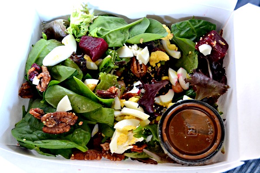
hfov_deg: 45.0
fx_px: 314
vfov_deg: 30.8
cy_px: 86
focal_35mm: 44
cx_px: 130
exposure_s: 1/60
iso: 2800
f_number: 4.5
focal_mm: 29
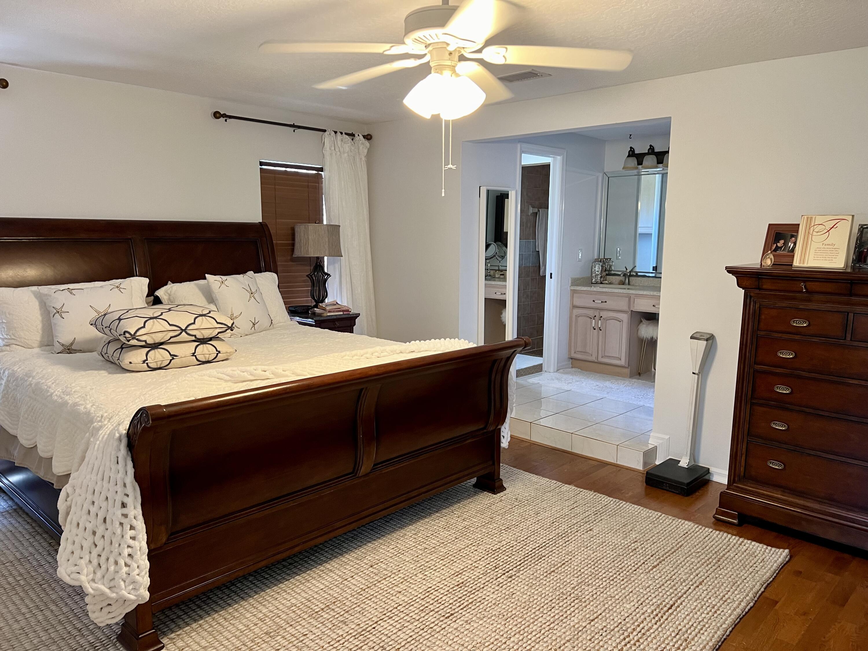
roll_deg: -0.1
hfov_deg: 67.3
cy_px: 326
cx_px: 434
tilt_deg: -8.1
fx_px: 652
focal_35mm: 26
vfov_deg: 53.1
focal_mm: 5.7
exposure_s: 1/60
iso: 160
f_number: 1.5
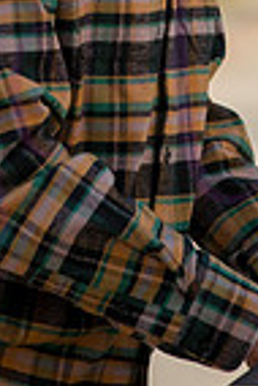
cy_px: -106
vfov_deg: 4.5
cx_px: 119
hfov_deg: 3.0
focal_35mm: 458
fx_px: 4911
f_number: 5
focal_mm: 145
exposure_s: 1/800
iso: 400
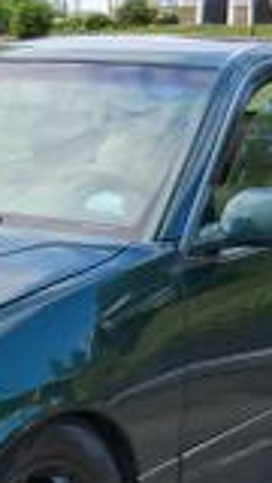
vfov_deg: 23.6
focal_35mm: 89
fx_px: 1141
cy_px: 371
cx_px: -51
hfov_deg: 13.2
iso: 25
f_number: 1.8
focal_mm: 3.98
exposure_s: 1/405
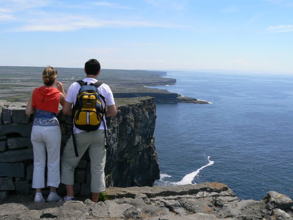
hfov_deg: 51.4
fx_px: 305
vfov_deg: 39.7
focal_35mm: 36
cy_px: 110
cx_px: 146
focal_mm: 6
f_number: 7.1
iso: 80
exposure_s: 1/500
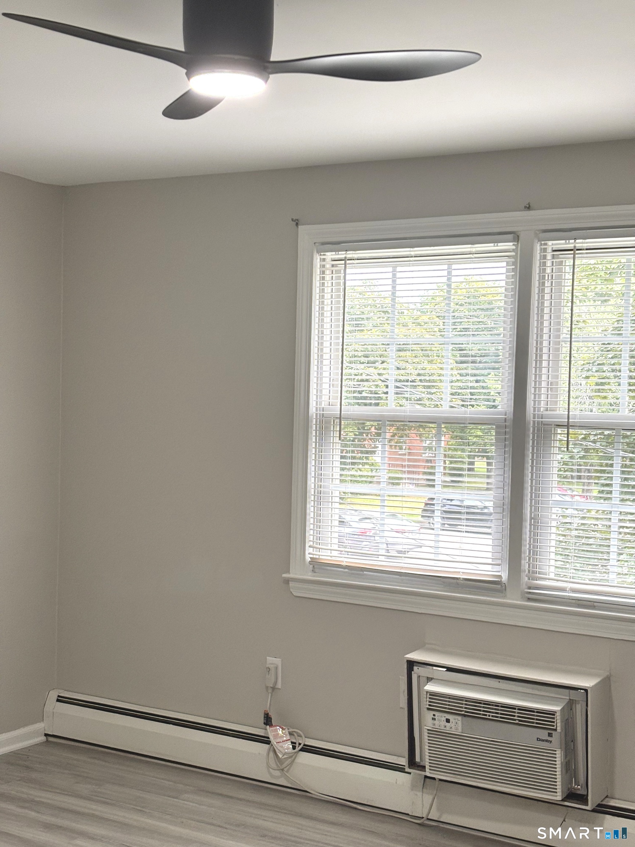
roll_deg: -2.5
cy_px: 424
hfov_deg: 28.0
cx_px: 318
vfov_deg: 36.8
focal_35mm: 52
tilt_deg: -2.8
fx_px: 1272
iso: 50
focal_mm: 5.96
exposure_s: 1/120
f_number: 1.6
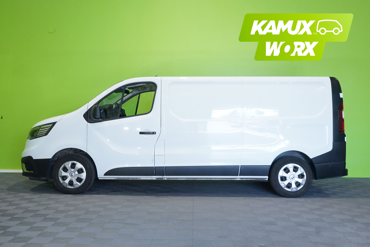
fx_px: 380
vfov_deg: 35.9
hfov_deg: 51.9
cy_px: 124
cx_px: 185
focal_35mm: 37
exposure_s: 1/40
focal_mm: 37
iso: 6400
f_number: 22
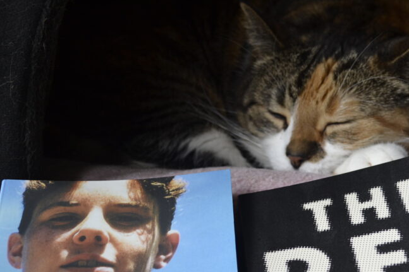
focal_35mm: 76
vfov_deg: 17.9
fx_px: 863
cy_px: 190
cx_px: 252
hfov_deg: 26.6
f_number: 4.8
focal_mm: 32
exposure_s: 1/13
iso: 400
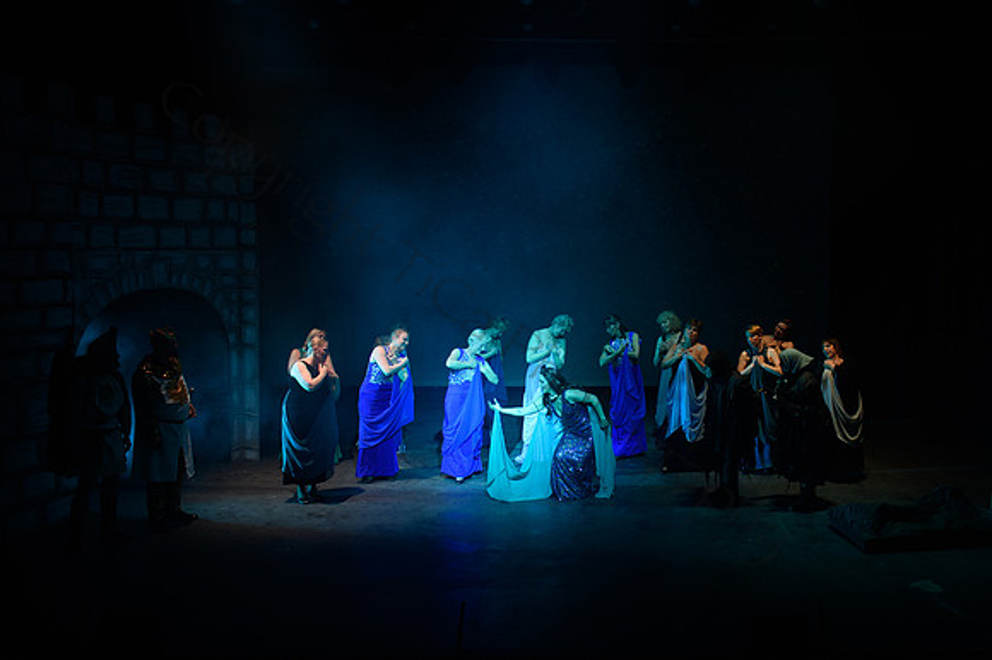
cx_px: 629
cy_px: 297
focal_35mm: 34
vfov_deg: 38.9
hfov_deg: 55.2
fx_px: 935
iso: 1000
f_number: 3.5
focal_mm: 24
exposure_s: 1/60
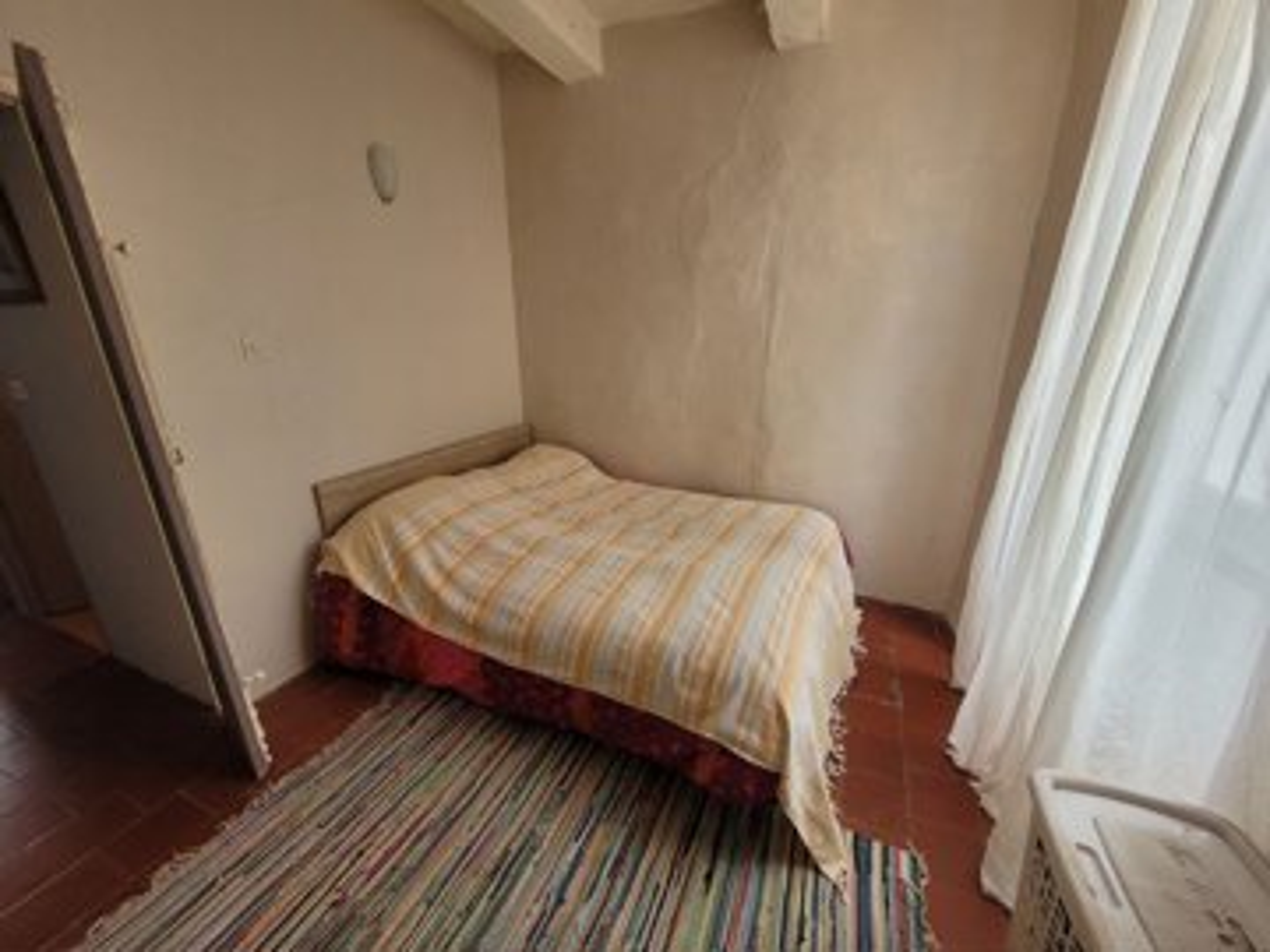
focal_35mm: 13
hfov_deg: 106.2
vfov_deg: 89.9
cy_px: 476
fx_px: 477
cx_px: 635
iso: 80
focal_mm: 1.74
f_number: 2.2
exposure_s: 1/50
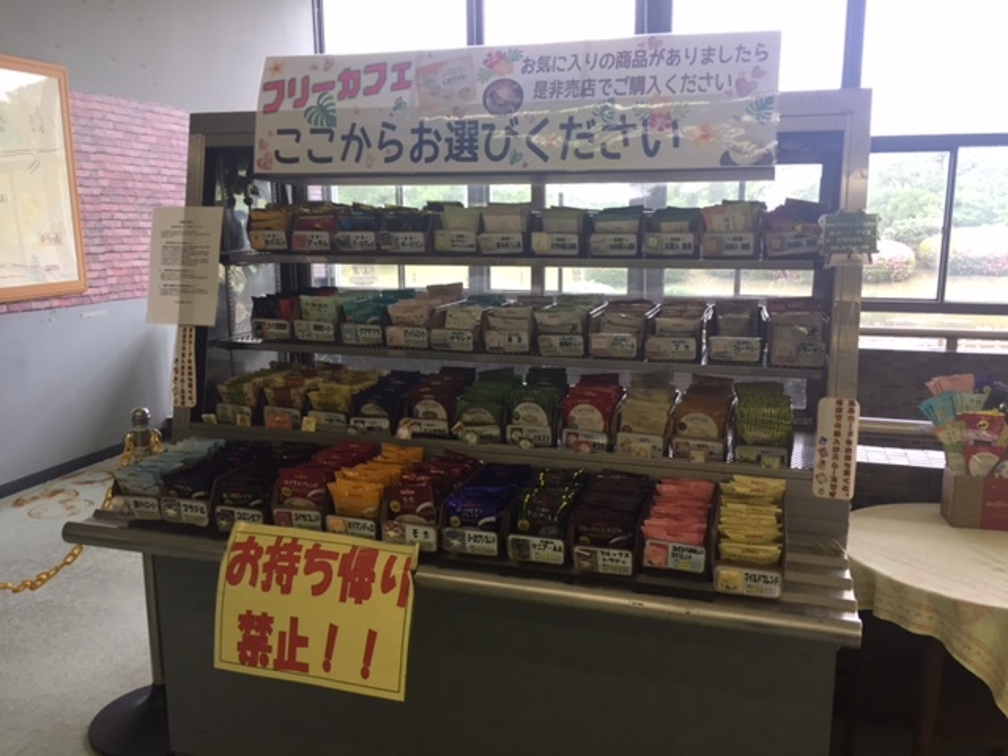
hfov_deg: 61.7
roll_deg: -1.0
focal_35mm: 29
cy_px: 378
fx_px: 844
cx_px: 504
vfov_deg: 48.2
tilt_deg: -9.7
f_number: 2.2
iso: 32
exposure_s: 1/40
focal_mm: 4.15
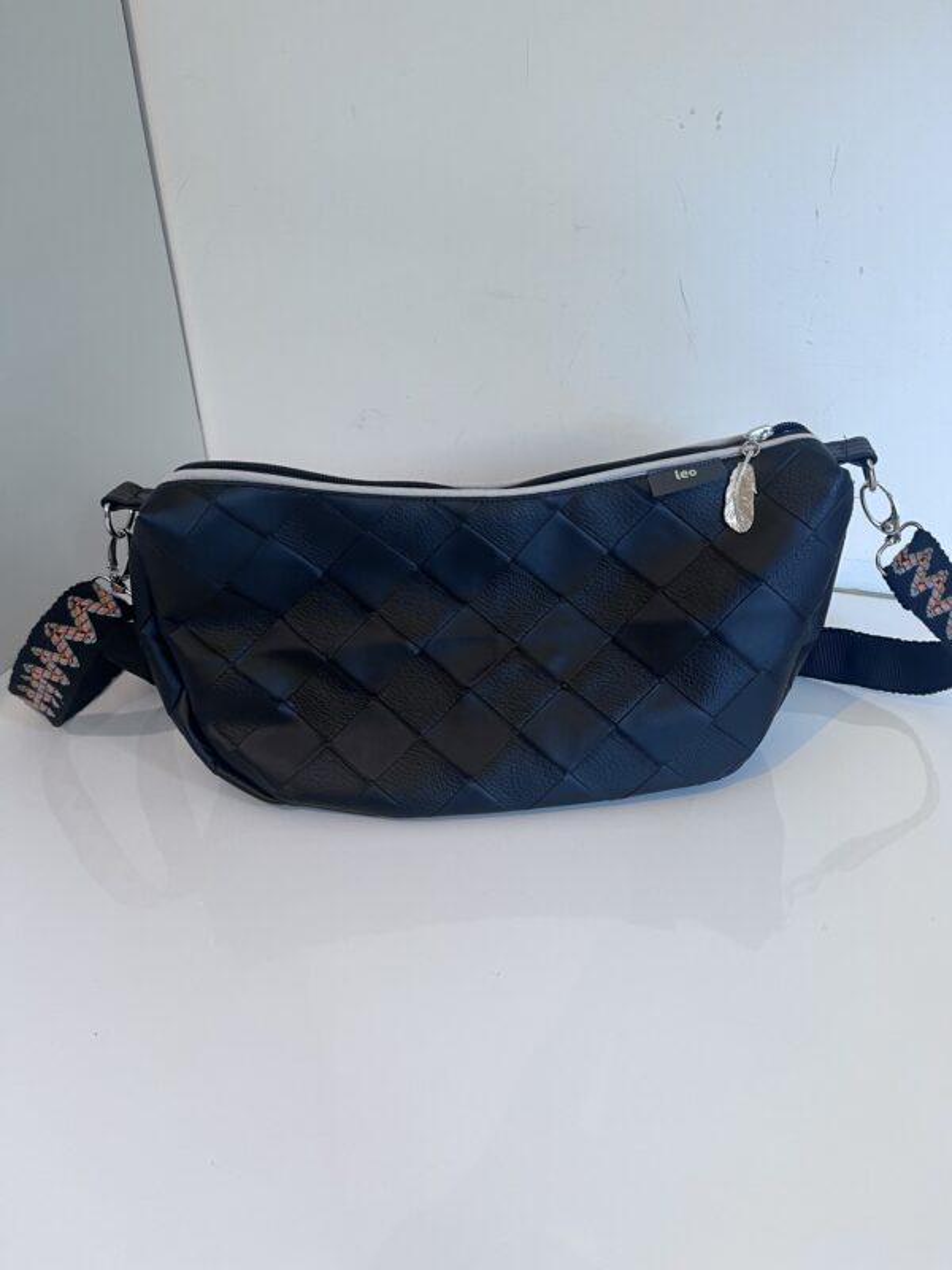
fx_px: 953
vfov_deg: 67.3
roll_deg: +2.7
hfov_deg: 53.1
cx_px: 476
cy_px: 635
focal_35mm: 26
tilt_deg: -31.2
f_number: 1.6
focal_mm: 5.1
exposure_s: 1/50
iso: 80
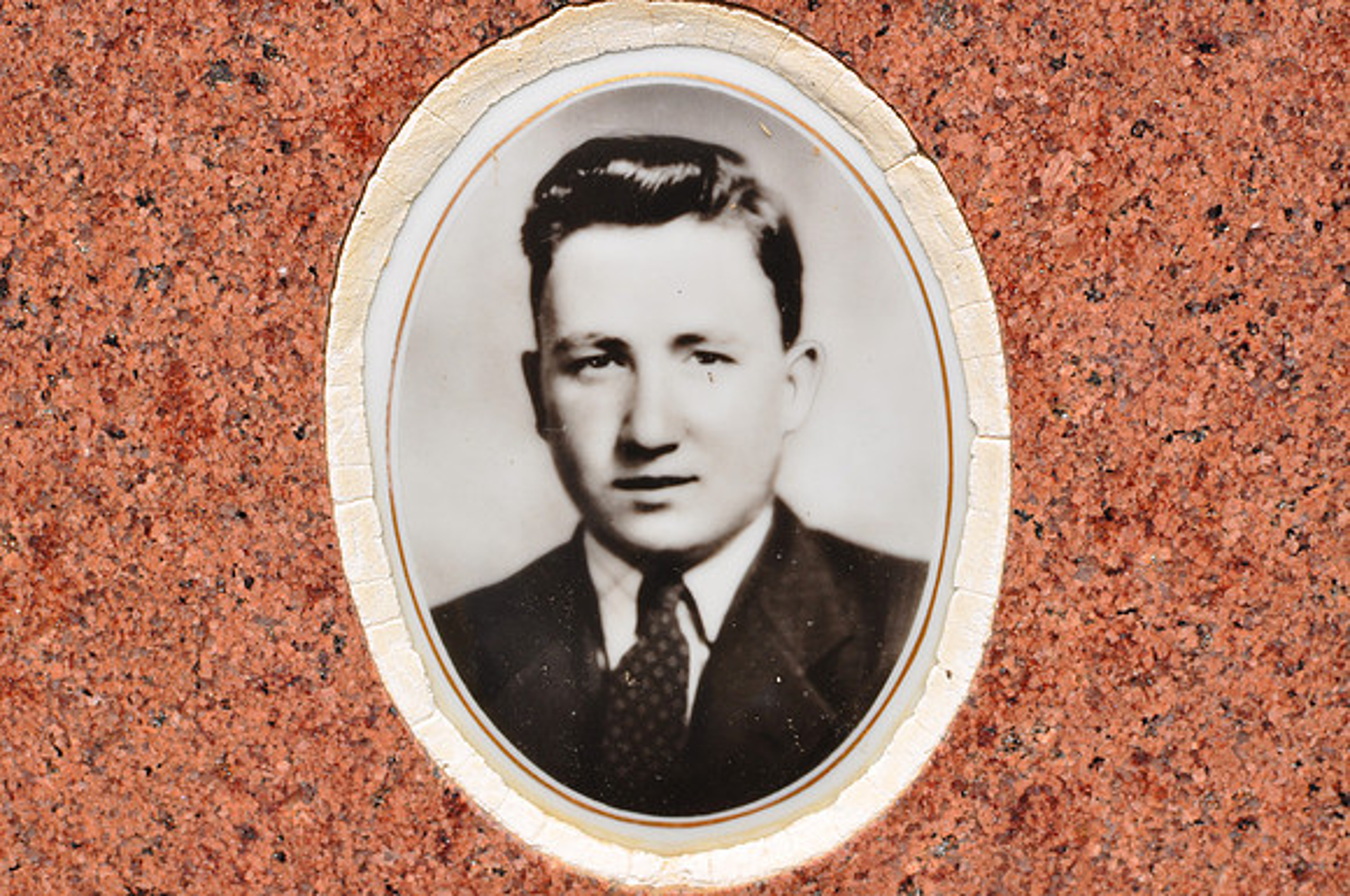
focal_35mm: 52
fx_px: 1966
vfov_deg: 25.7
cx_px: 675
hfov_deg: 37.9
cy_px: 448
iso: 200
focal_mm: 35
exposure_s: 1/400
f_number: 10
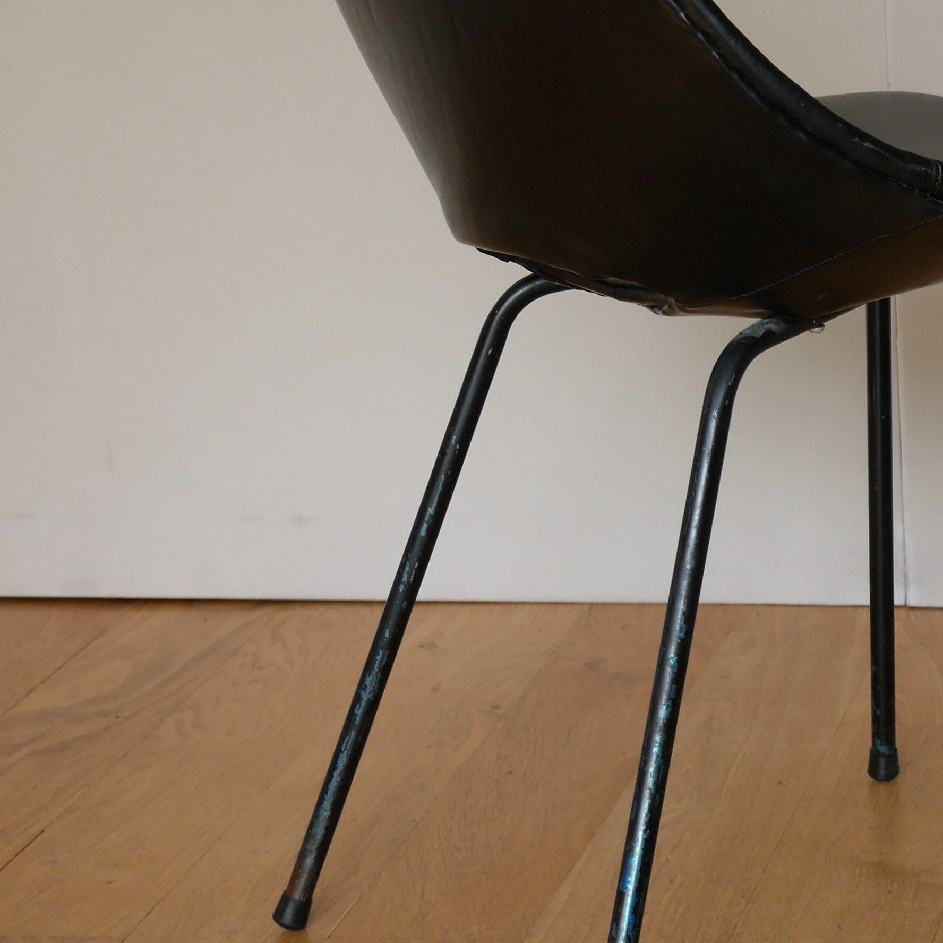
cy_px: 333
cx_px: 1103
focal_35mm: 128
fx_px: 3945
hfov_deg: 13.3
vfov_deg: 13.6
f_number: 5.5
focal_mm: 28
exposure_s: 1/60
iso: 320
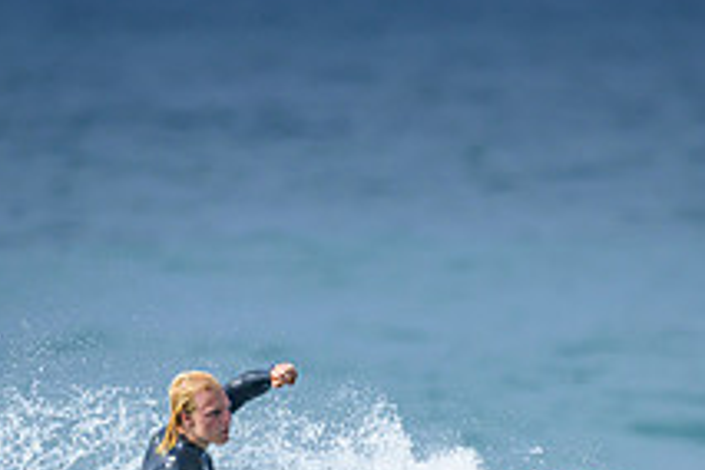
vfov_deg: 0.6
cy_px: 627
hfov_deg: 0.9
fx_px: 42727
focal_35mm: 2182
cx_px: 324
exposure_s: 1/2000
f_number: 6.3
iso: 250
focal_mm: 800
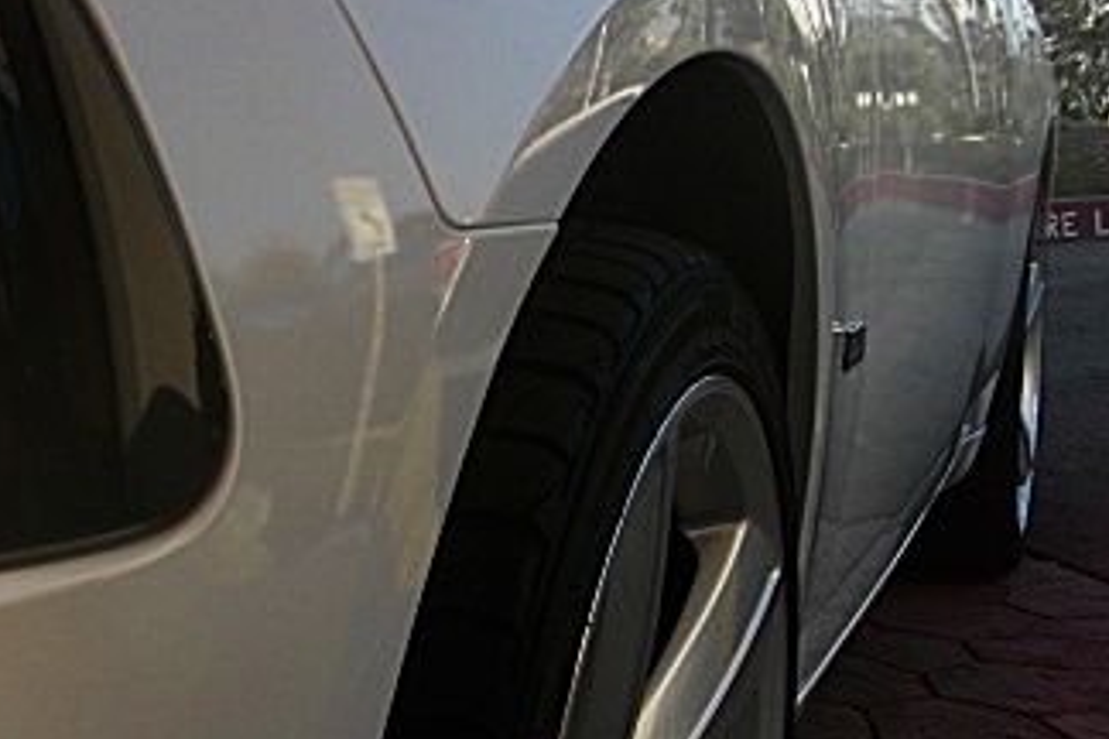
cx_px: 75
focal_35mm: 74
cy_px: 530
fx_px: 2279
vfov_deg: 18.3
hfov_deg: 26.3
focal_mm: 6.3
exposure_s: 1/320
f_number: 2.8
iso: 50
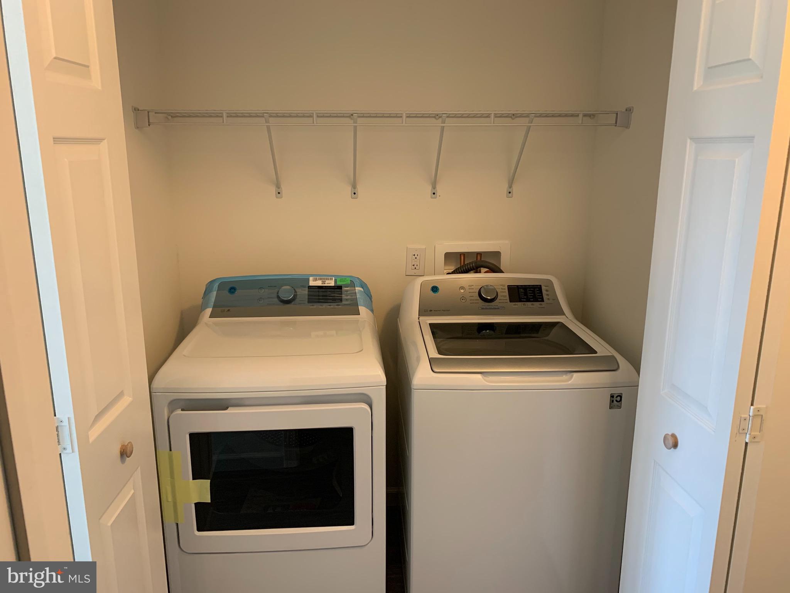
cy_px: 296
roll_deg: +0.2
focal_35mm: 26
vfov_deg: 53.1
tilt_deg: -15.0
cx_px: 395
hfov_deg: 67.3
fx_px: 593
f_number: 1.8
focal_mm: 4.25
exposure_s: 1/60
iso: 200
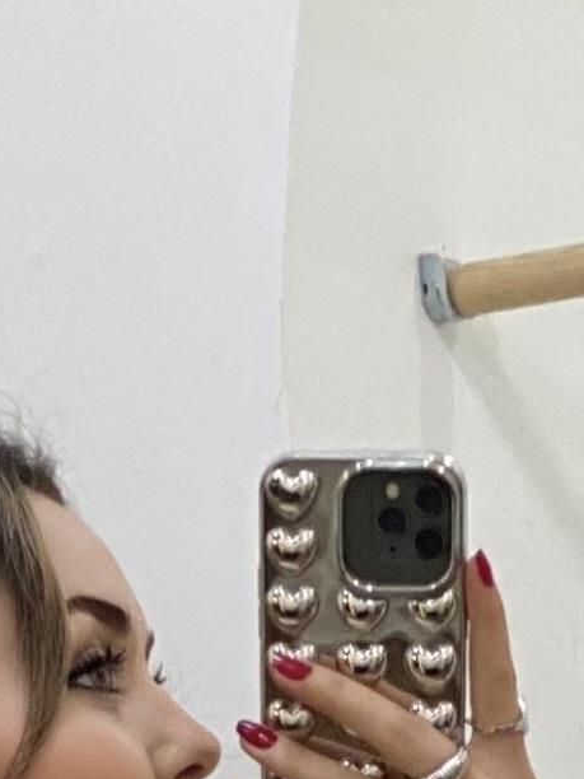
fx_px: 7558
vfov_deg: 5.5
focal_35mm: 336
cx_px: -12
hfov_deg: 4.4
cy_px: 2486
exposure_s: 1/100
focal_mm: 6
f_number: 2
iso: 80
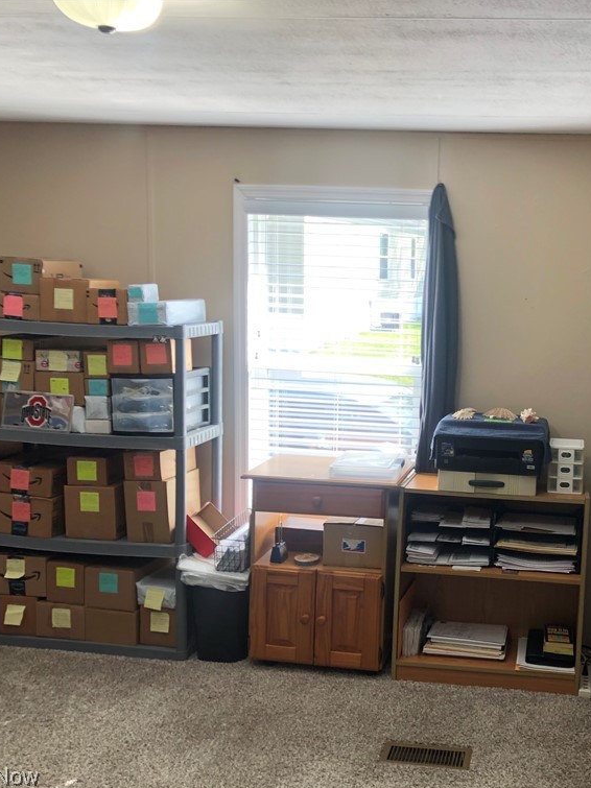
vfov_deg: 49.0
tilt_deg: -9.0
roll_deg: -2.0
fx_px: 865
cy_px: 399
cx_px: 470
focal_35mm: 38
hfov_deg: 36.5
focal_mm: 3.99
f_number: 1.8
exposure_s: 1/120
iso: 50
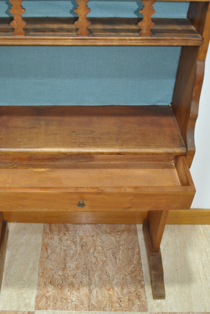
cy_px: 133
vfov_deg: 47.2
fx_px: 358
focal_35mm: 41
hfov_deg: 32.5
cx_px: 76
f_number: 3.8
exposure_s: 1/6
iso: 200
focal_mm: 20
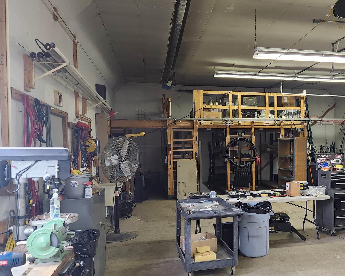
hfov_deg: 52.6
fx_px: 337
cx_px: 244
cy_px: 161
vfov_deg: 44.4
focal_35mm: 33
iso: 500
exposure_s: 1/120
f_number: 1.8
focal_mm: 5.4
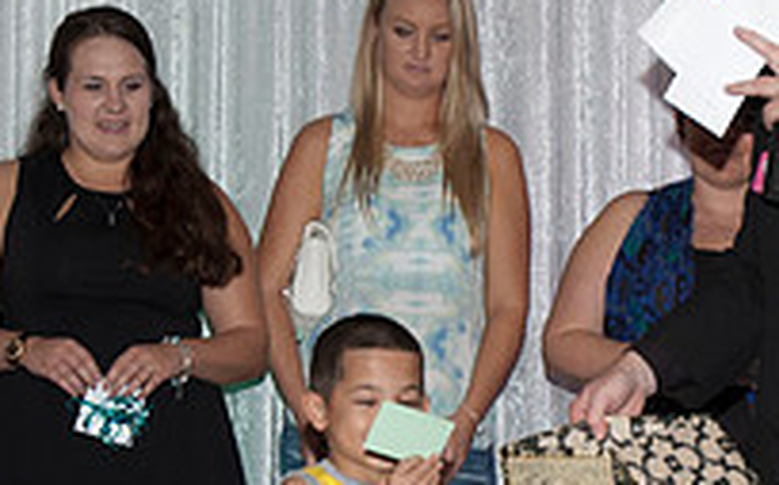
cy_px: 504
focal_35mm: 148
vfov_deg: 8.8
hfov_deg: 14.1
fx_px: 3139
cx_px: 554
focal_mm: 34
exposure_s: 1/160
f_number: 5.6
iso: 400
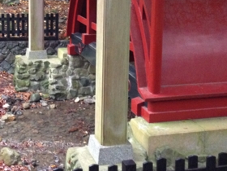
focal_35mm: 75
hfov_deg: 26.0
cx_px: 97
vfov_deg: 19.4
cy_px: 24
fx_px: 492
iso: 400
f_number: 2.4
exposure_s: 1/20
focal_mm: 4.28
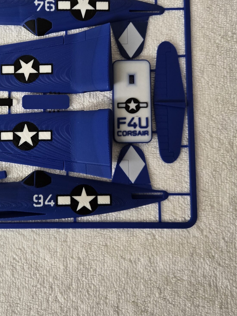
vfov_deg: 46.2
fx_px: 365
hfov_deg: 35.3
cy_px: 110
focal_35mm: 40
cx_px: 62
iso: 250
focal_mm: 5.4
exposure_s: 1/120
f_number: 1.8
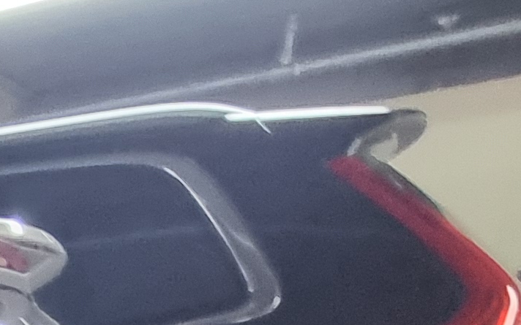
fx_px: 1108
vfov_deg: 11.3
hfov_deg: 18.0
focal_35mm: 78
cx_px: -522
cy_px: 934
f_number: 2.2
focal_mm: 2.2
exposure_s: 1/30
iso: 400
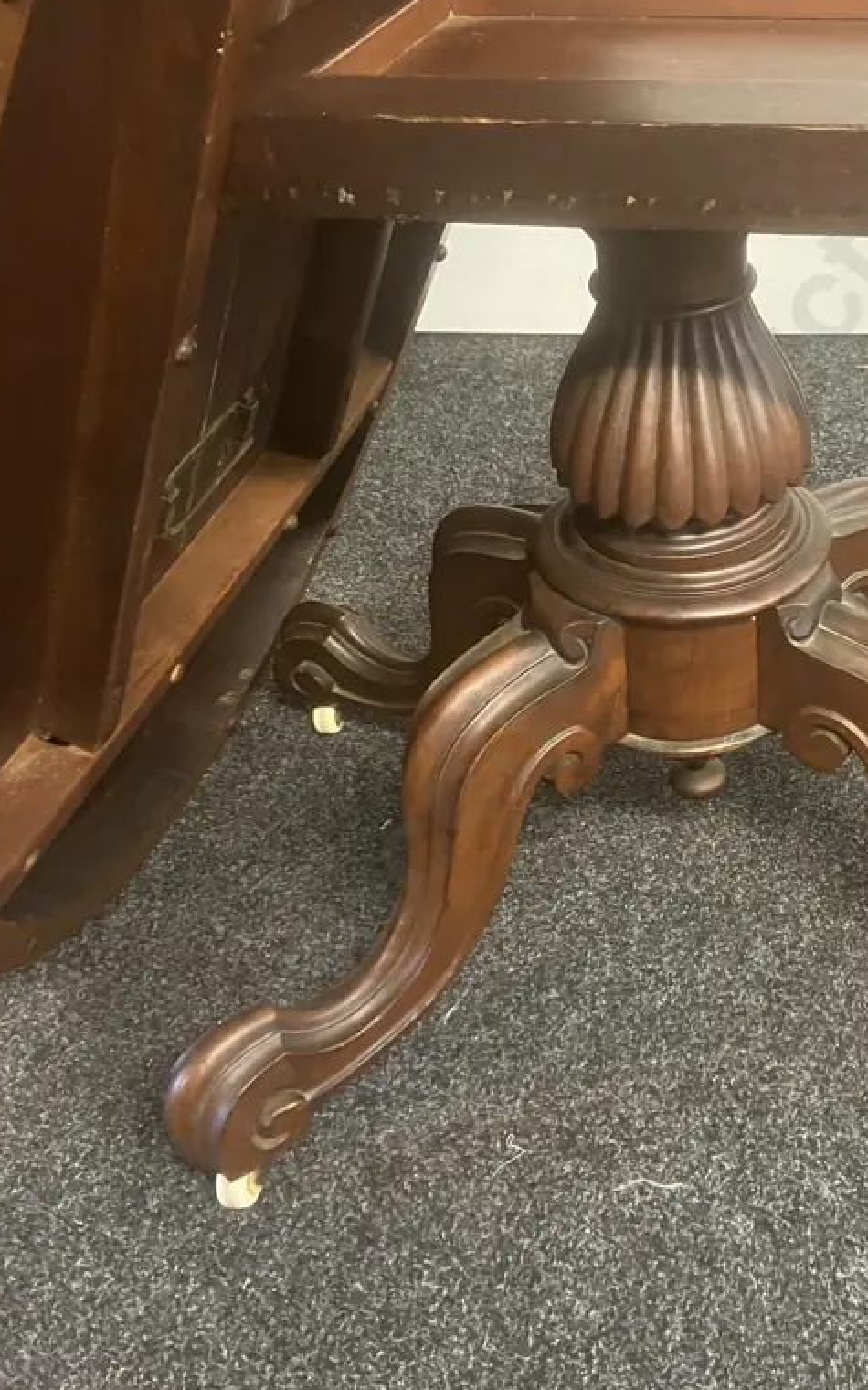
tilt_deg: -31.9
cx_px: 680
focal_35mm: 40
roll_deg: +1.9
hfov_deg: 31.3
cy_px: 503
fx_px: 1514
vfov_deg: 48.7
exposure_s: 1/33
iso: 320
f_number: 1.8
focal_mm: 3.99
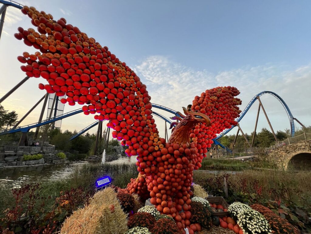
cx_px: 156
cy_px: 117
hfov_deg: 106.2
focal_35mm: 13
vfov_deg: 89.9
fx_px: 117
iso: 40
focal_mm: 1.57
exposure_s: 1/229
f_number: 1.8
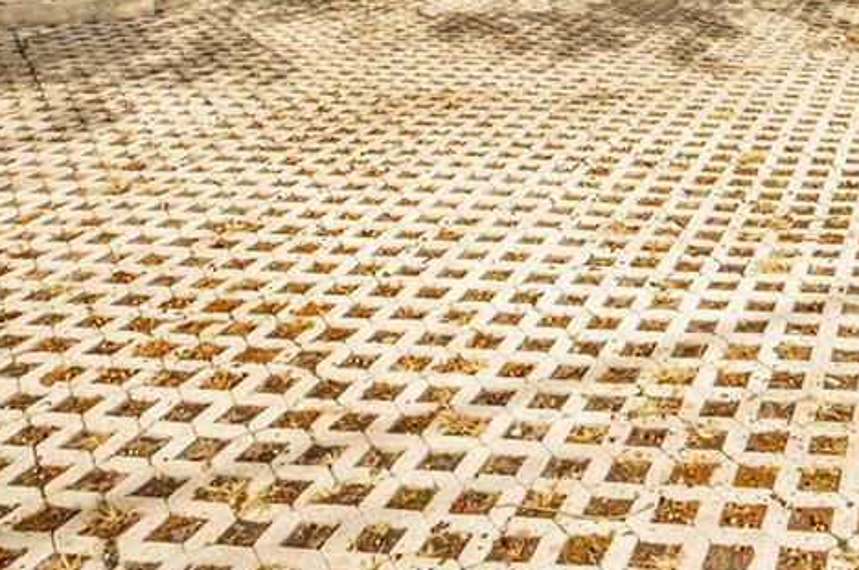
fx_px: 1144
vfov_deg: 23.5
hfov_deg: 37.1
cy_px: -234
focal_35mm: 48
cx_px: 846
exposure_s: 1/160
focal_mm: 14
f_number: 20
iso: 250
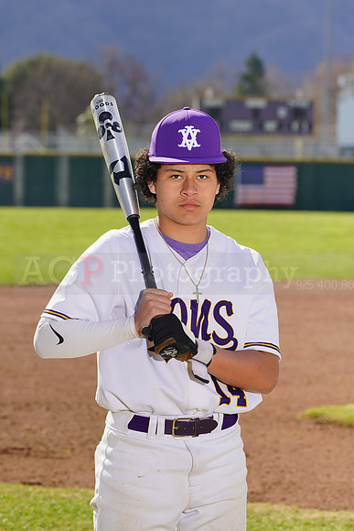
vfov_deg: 10.6
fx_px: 2860
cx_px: 177
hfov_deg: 7.1
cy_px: 266
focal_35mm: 194
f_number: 9
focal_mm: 194
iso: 100
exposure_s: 1/250
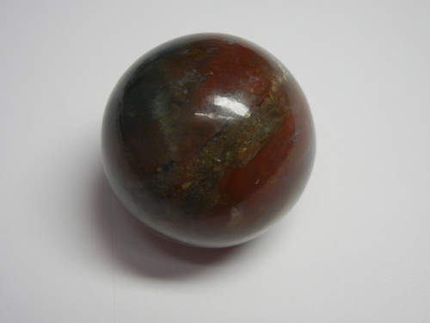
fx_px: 733
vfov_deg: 24.8
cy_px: 162
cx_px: 215
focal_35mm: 59
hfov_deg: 32.7
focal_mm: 10.6
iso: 186
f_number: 4
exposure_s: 1/30
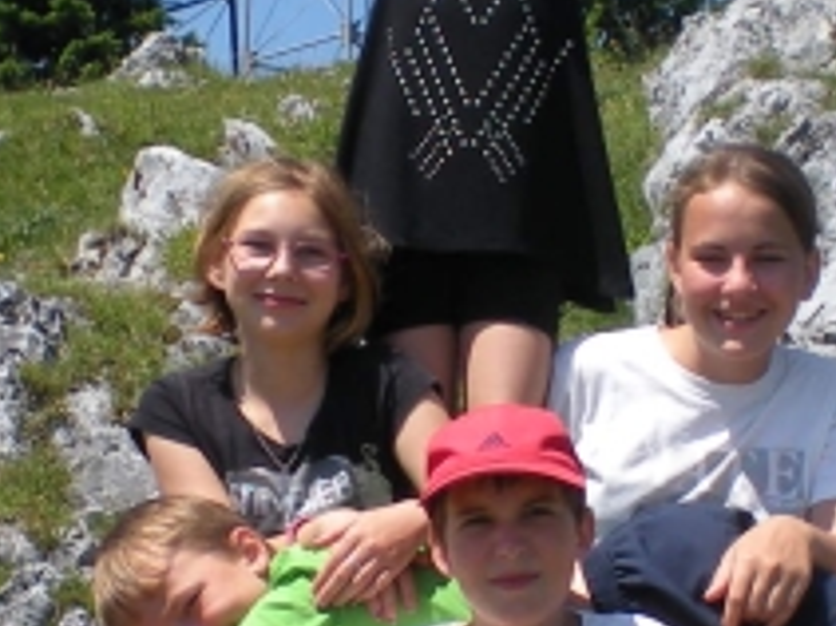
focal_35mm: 144
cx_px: 555
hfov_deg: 13.7
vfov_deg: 10.2
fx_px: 3476
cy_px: 658
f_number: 4.6
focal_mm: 6.3
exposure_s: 1/480
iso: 64
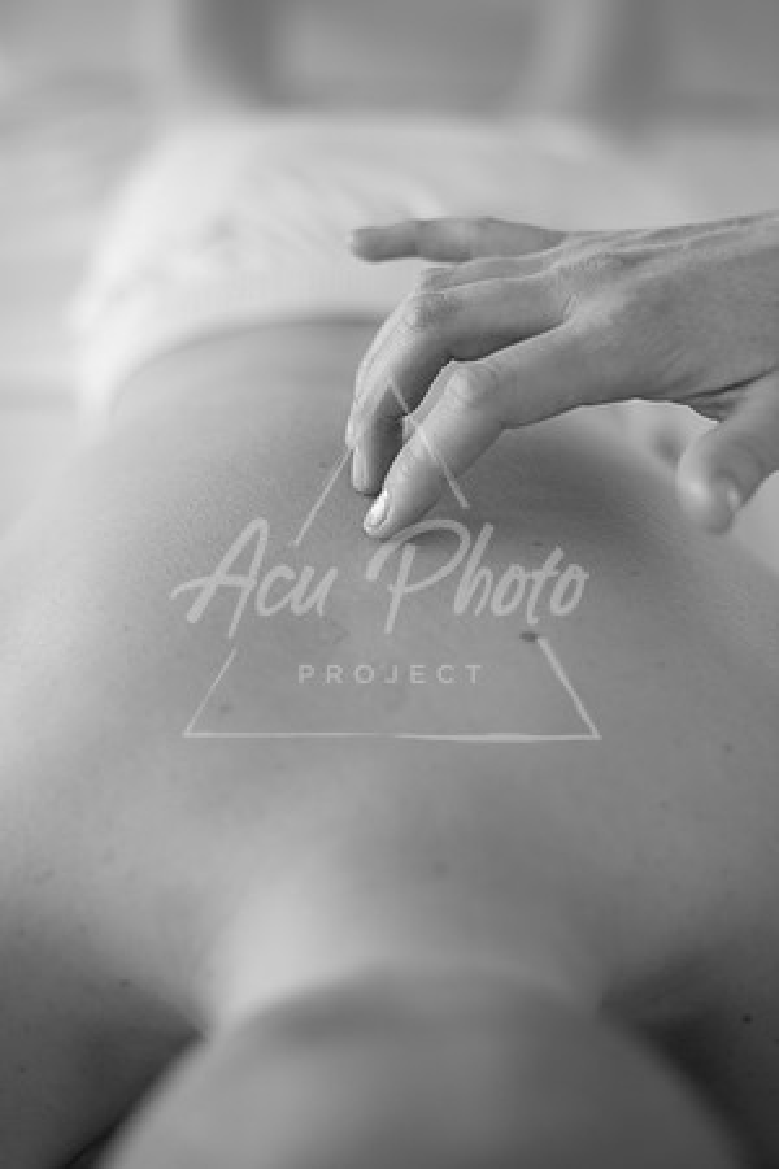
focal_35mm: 50
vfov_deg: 39.6
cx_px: 390
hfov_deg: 27.0
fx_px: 1623
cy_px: 584
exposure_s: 1/800
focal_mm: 50
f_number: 2.2
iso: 250
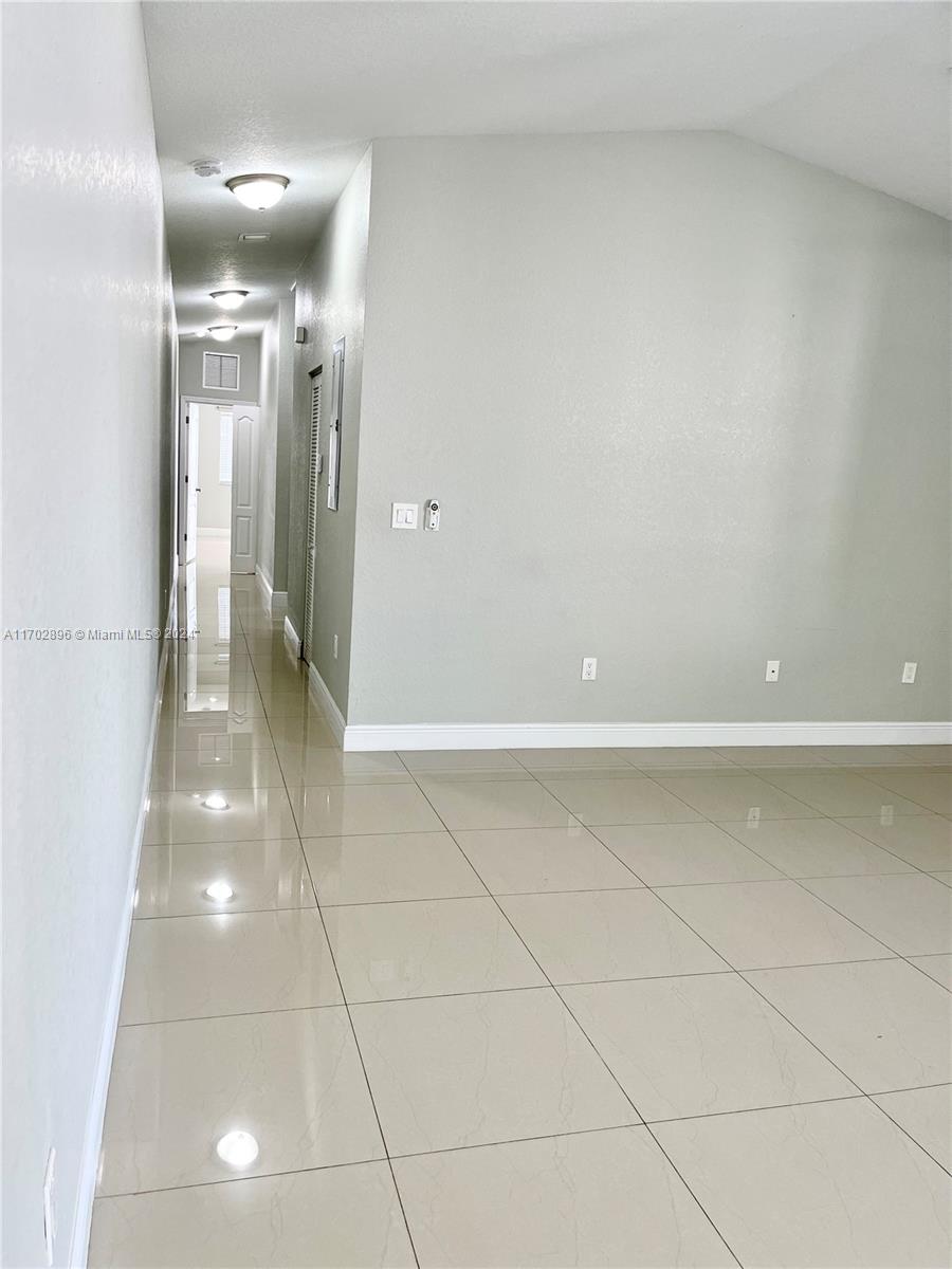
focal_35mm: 26
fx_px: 953
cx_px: 476
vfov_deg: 67.3
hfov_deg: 53.1
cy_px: 634
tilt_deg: -10.9
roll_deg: -3.6
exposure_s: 1/120
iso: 100
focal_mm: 5.1
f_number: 1.6
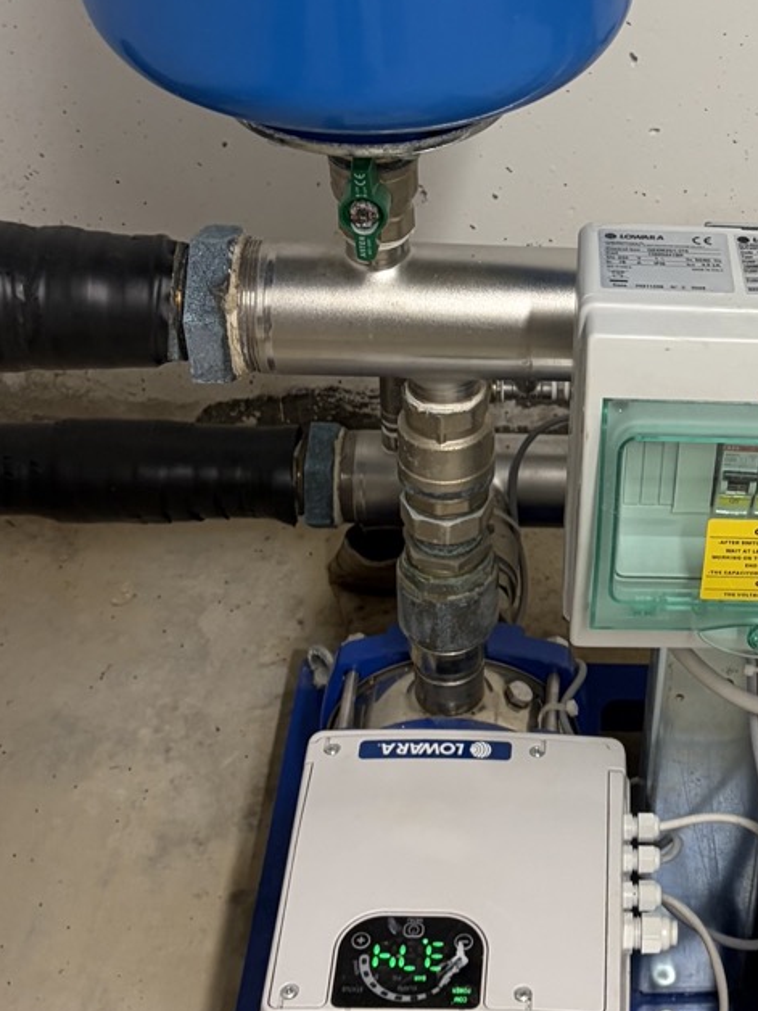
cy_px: 332
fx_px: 1693
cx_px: 735
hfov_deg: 24.2
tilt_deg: -36.0
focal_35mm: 58
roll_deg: -0.4
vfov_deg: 32.9
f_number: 1.6
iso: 100
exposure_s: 1/50
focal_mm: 5.96
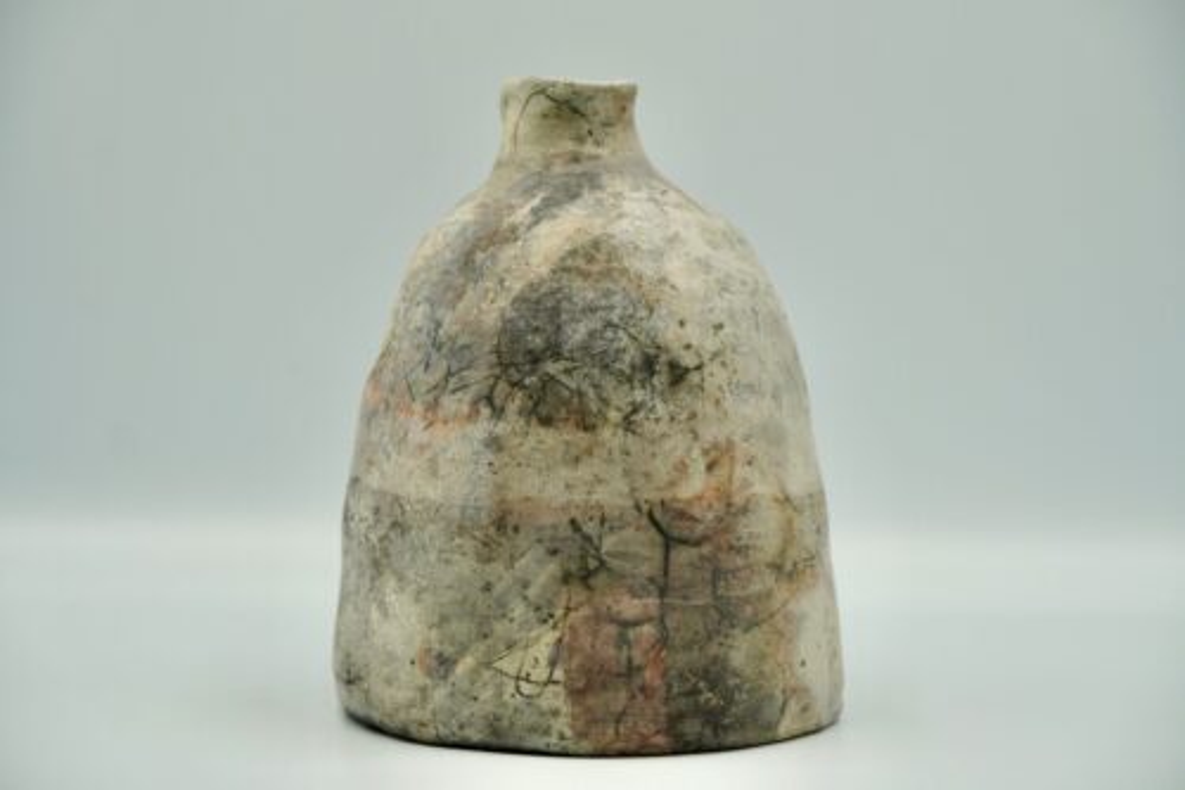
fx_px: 3406
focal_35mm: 104
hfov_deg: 19.7
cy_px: 395
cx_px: 592
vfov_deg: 13.2
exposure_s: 1/125
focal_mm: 69
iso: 250
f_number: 5.6
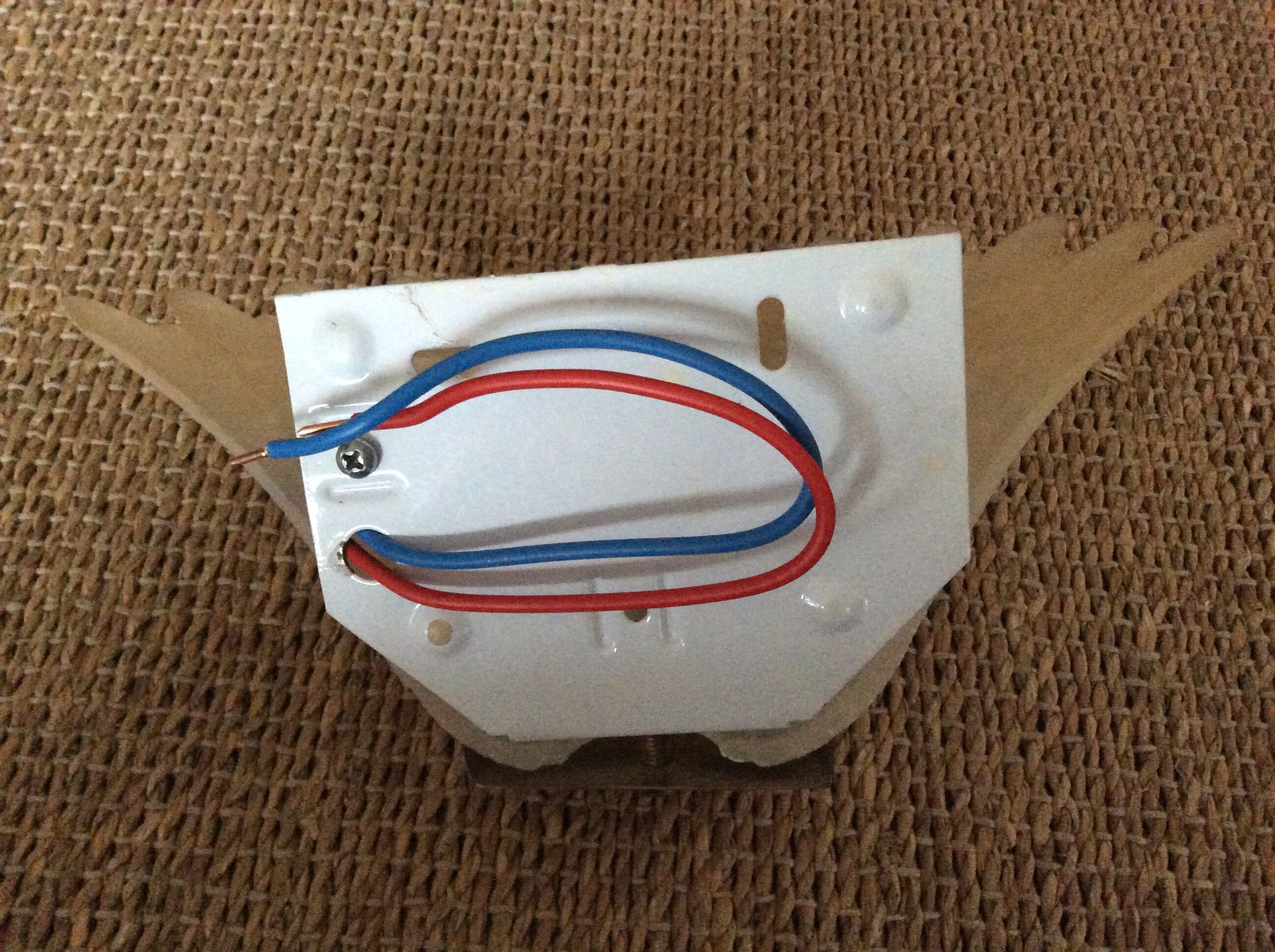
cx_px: 638
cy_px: 476
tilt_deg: -61.9
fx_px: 1177
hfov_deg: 56.9
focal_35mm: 32
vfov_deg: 44.1
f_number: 2.4
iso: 500
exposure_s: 1/17
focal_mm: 3.3
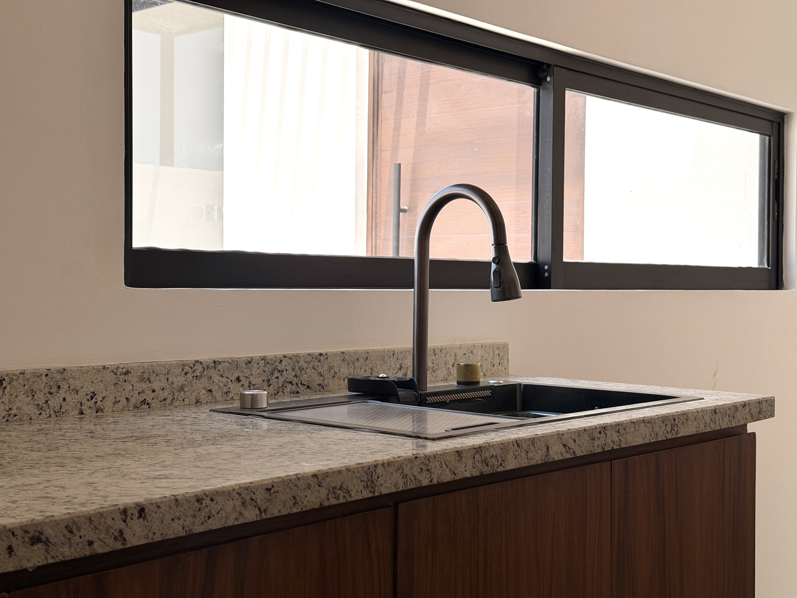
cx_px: 398
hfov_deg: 39.7
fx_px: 1105
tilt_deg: -1.6
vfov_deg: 30.3
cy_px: 299
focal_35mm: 48
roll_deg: -0.6
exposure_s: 1/1754
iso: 80
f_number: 1.78
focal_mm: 6.76
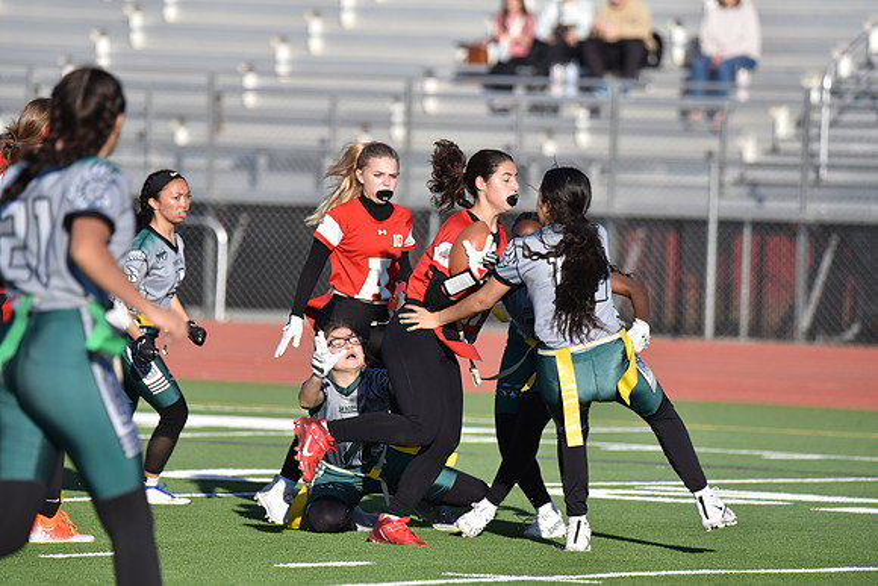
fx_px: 10245
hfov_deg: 4.9
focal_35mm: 420
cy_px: 293
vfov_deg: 3.3
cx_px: 439
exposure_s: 1/4000
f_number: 6
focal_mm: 420
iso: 800
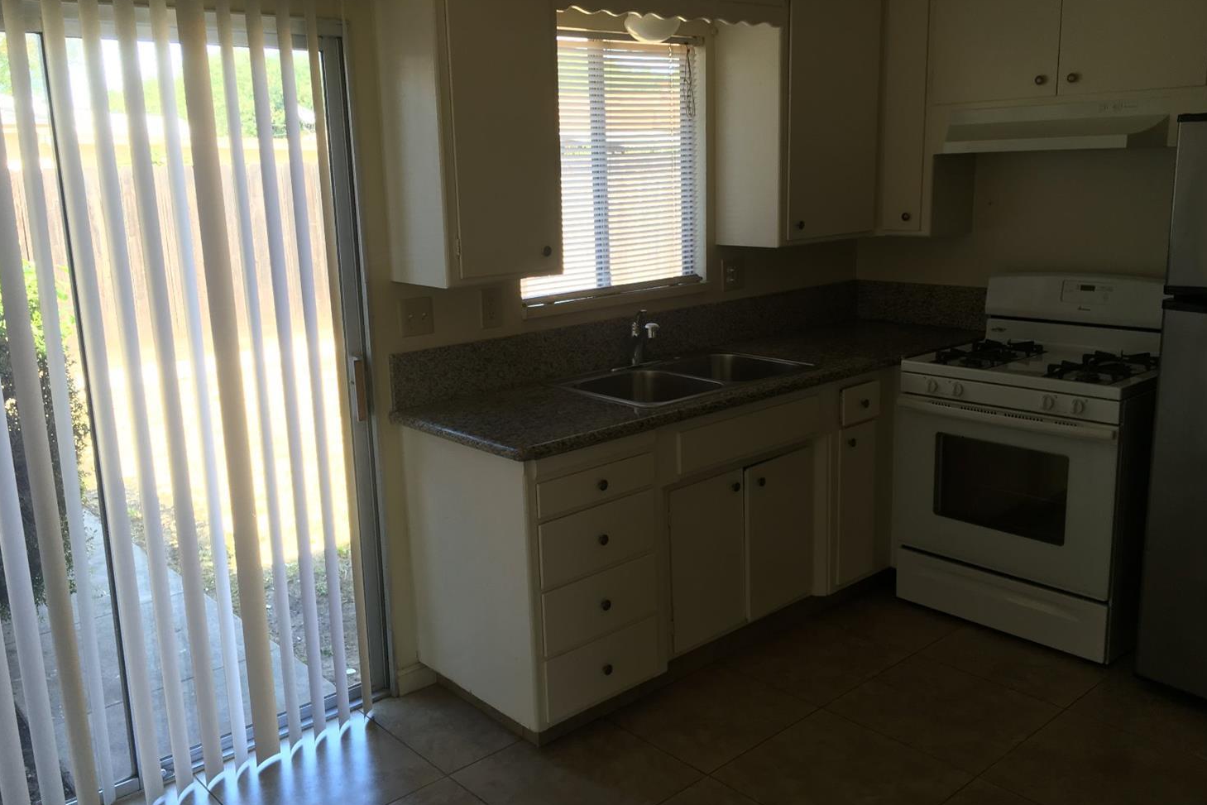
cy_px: 393
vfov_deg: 42.3
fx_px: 1039
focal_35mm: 31
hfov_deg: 60.3
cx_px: 606
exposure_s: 1/60
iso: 25
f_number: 2.2
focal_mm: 4.15
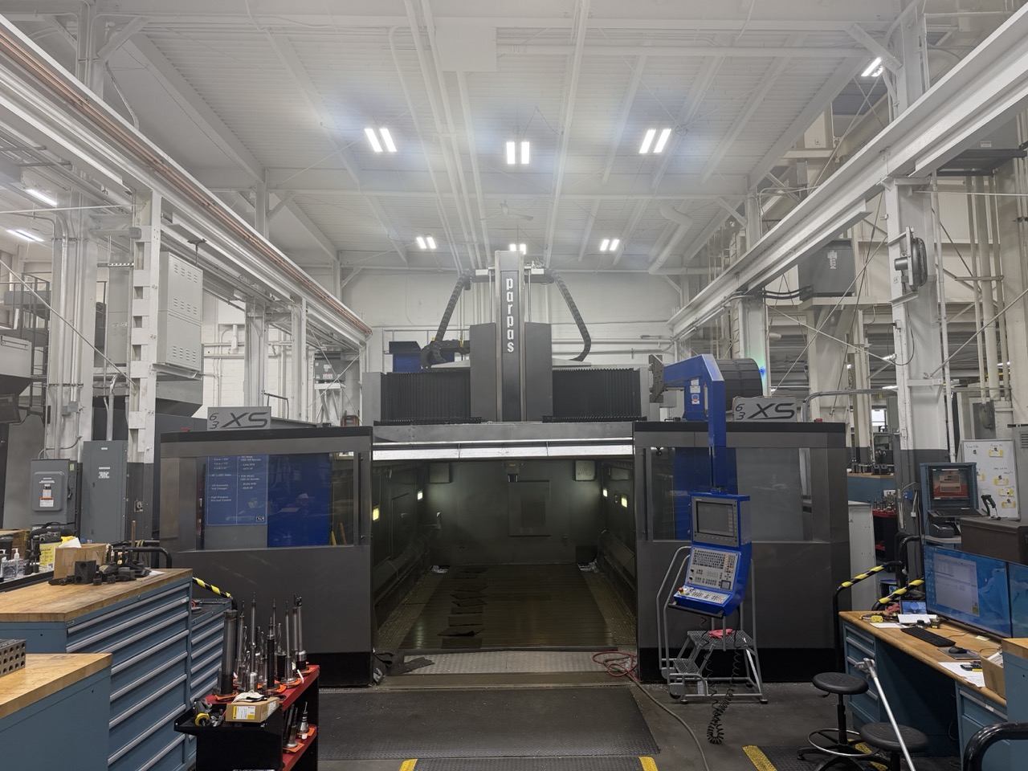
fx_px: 713
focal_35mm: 24
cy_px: 386
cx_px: 514
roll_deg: +1.8
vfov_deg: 56.8
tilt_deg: +4.6
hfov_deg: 71.6
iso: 160
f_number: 1.78
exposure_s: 1/220
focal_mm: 6.76
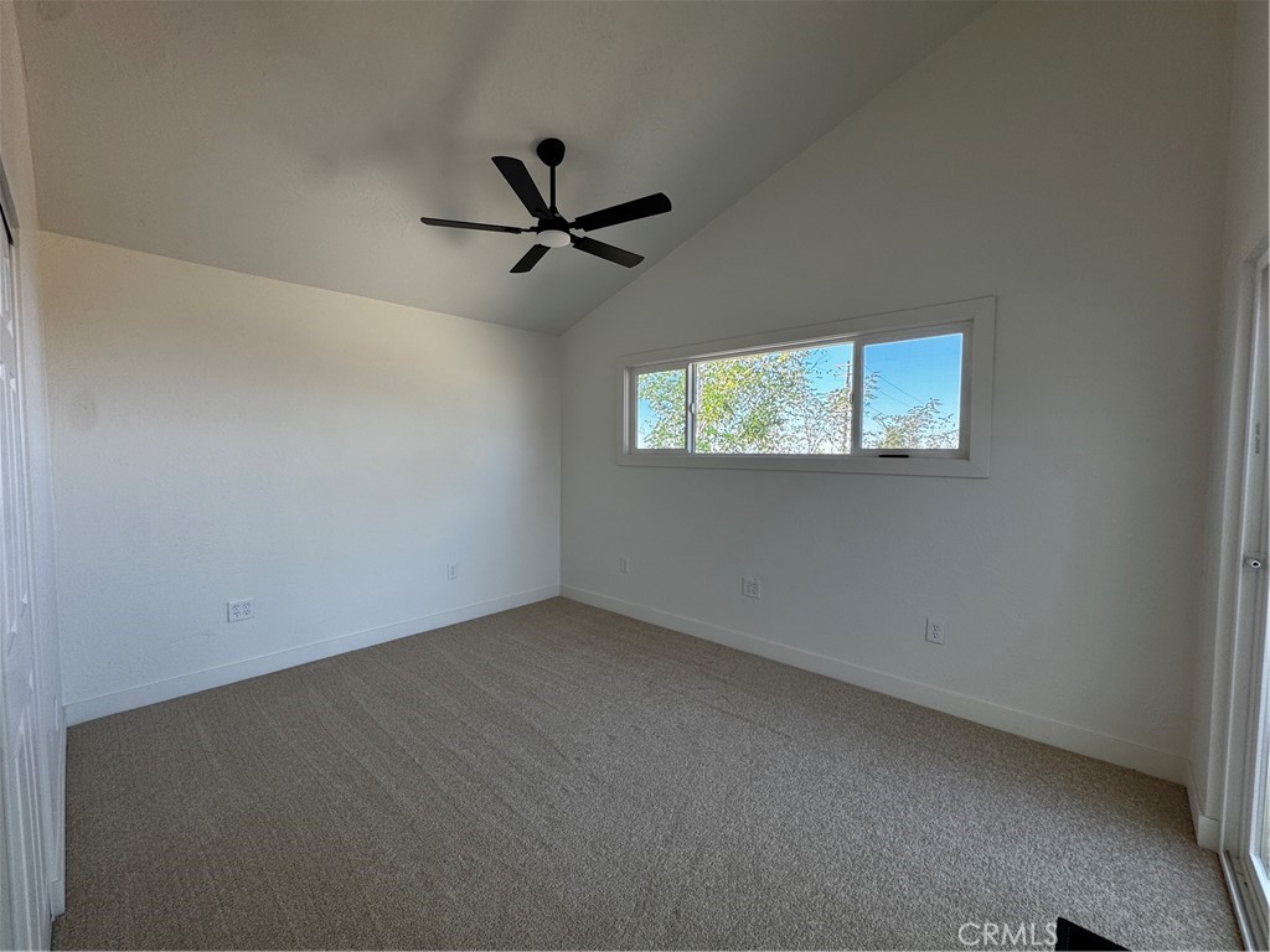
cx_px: 635
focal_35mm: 14
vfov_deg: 85.7
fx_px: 514
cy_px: 476
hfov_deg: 102.1
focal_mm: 2.22
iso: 40
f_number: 2.2
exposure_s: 1/104
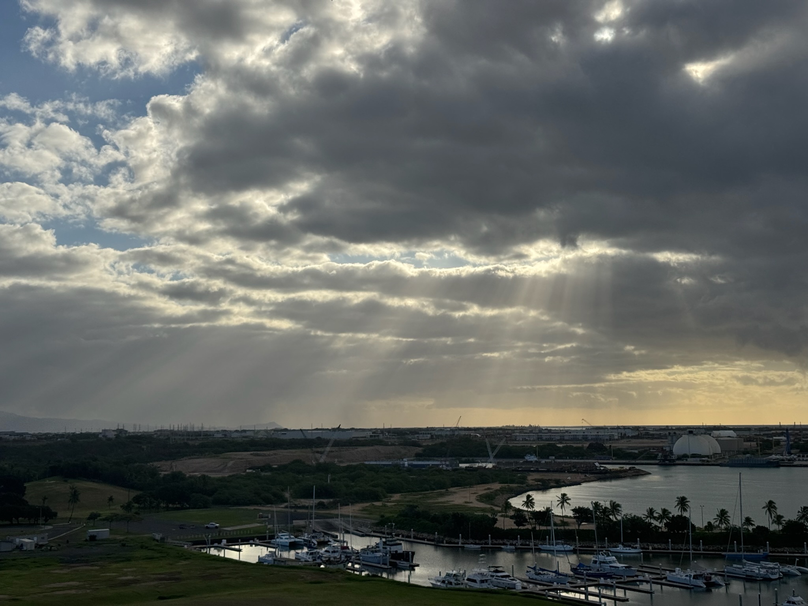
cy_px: 303
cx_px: 404
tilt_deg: +6.2
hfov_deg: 39.7
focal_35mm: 48
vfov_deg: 30.3
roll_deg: +0.8
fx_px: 1120
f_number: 1.78
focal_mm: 6.76
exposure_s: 1/10526
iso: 64
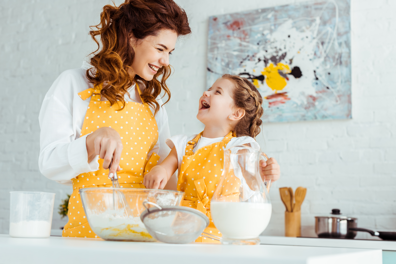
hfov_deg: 39.6
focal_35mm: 50
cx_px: 198
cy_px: 132
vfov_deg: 27.0
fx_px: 550
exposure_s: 1/320
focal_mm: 50
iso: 250
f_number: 4
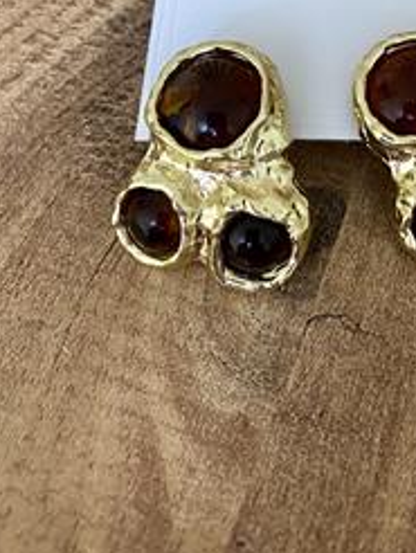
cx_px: 333
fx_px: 672
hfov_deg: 33.4
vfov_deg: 42.4
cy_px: 96
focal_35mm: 42
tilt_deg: -63.5
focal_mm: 4.25
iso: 500
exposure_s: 1/25
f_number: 1.8
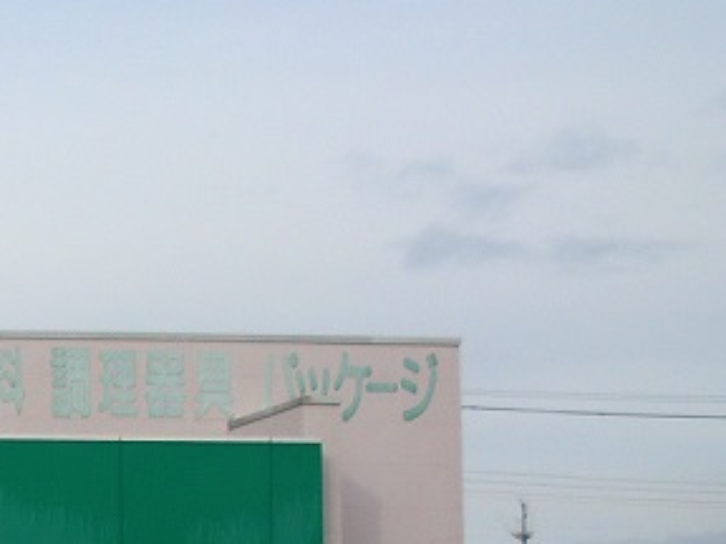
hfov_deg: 12.0
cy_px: 652
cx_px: -744
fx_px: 3062
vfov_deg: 10.0
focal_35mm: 146
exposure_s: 1/640
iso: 64
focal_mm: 6.3
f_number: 3.1
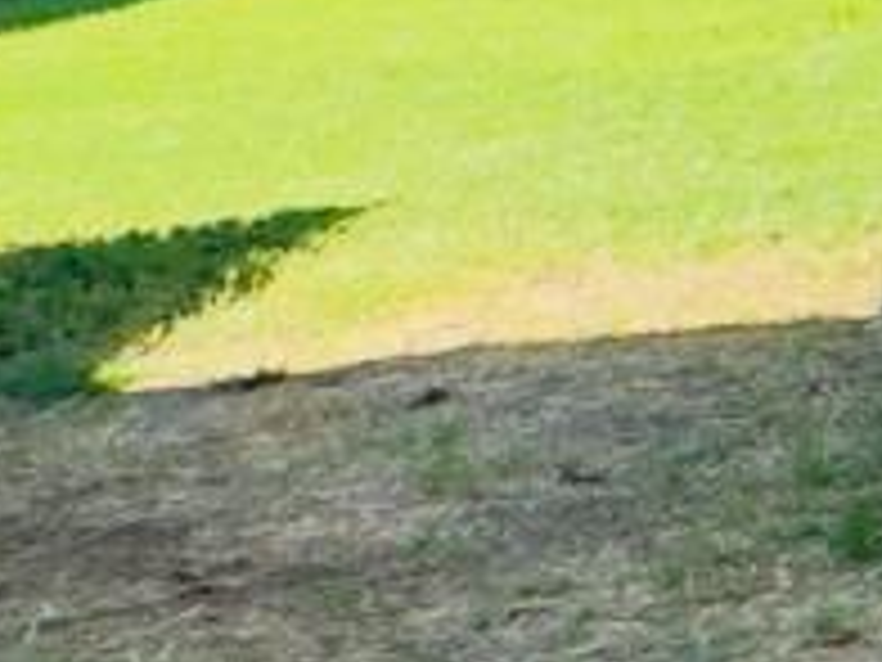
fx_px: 2726
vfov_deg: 12.6
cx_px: 3051
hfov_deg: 9.7
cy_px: -534
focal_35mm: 107
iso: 40
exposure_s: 1/610
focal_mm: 2.22
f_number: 2.2
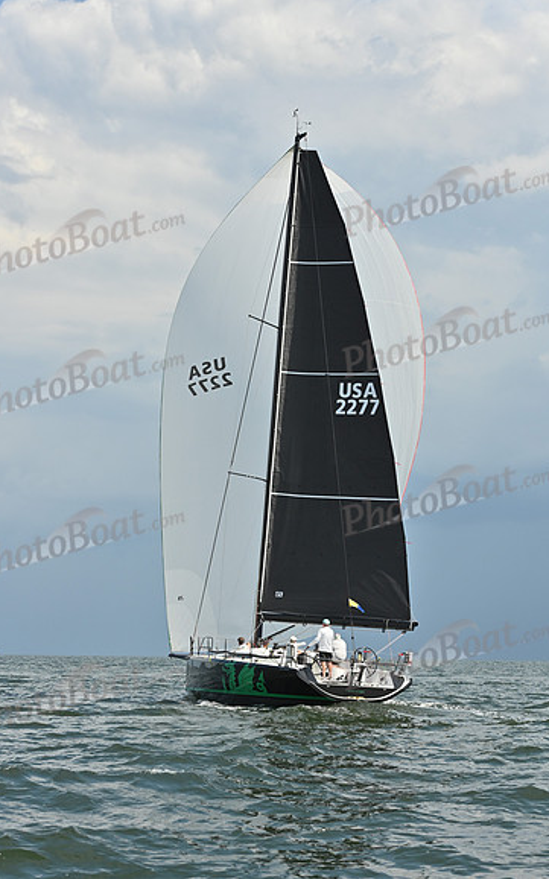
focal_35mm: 87
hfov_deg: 15.0
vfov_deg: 23.8
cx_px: 264
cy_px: 440
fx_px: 2084
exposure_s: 1/1600
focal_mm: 85
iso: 320
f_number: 7.1
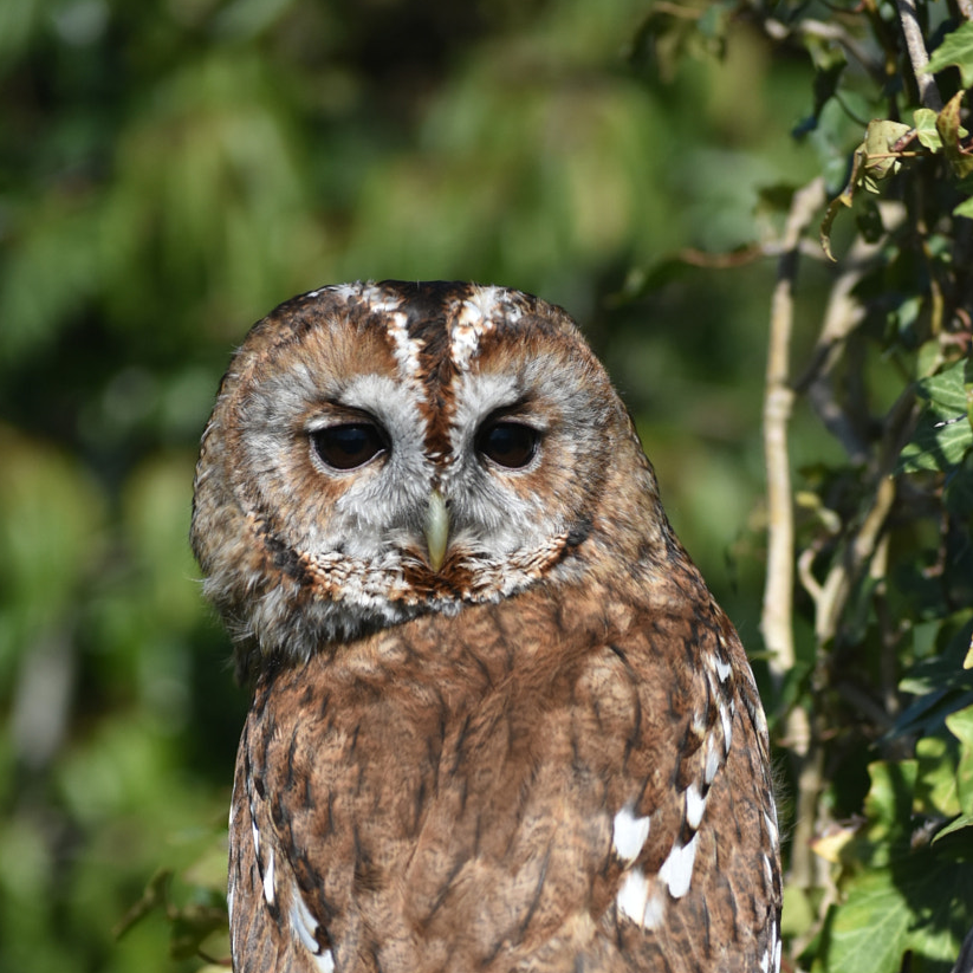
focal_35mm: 211
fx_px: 6705
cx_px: 501
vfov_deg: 8.3
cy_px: 894
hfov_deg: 8.3
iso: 400
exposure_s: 1/2500
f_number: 4.5
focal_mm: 85
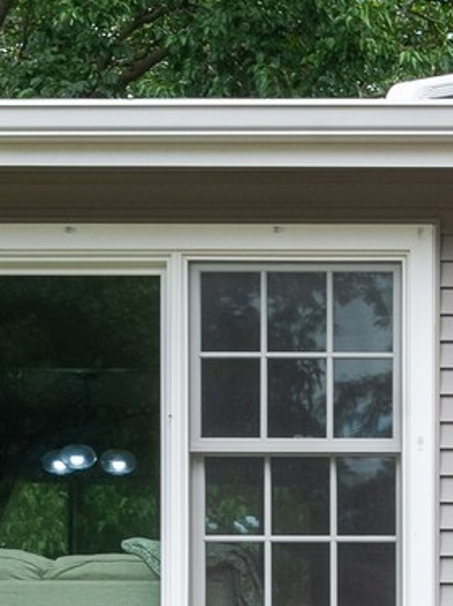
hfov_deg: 8.5
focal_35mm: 167
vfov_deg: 11.6
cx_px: 887
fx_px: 2917
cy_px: 705
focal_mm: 40
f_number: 8
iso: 200
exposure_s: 1/400
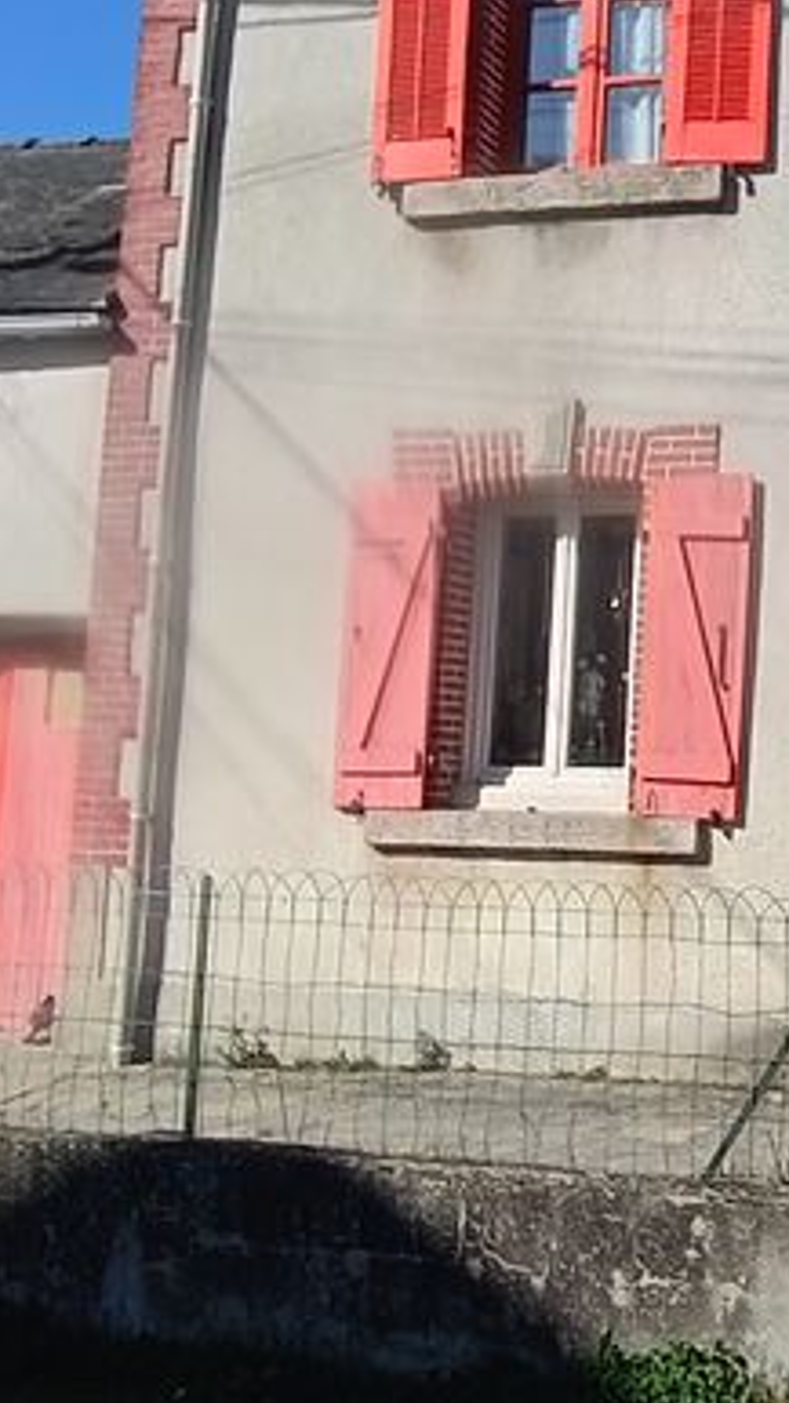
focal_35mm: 48
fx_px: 1786
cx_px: 873
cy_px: 527
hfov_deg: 23.4
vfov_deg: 42.6
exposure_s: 1/881
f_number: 2.2
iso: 104
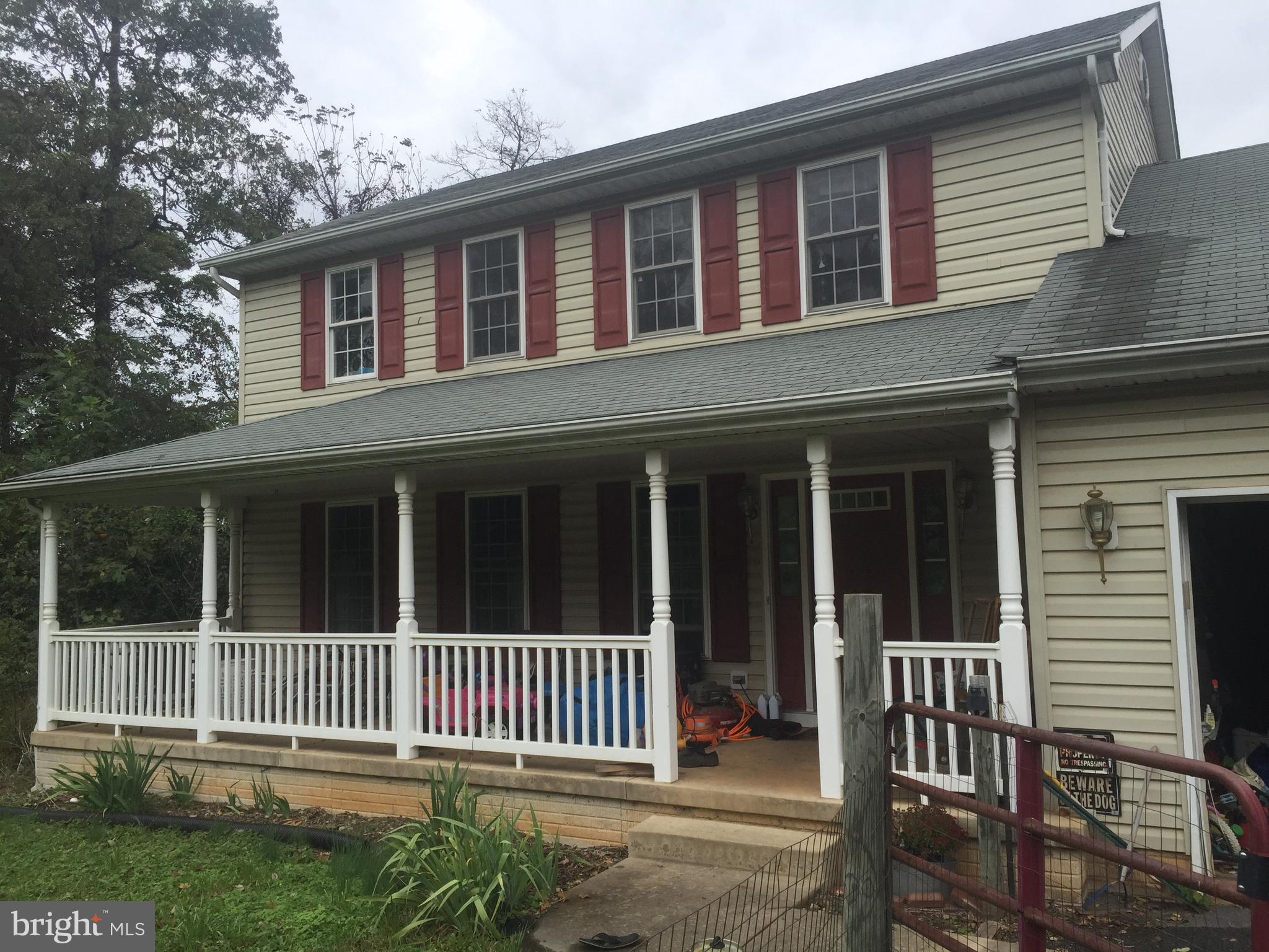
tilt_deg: +5.5
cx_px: 634
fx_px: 1063
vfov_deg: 48.2
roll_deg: -0.3
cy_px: 476
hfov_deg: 61.7
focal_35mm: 29
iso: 32
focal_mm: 4.15
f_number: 2.2
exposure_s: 1/1163
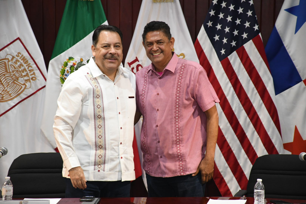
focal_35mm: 210
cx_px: 153
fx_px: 1785
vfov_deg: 6.5
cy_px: 102
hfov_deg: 9.8
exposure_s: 1/100
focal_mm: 140
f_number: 6.3
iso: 3200
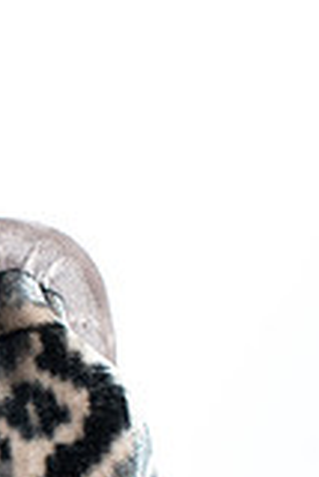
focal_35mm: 181
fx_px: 2400
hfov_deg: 7.4
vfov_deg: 11.2
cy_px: 526
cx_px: -250
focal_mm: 50
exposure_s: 1/200
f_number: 6.3
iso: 200
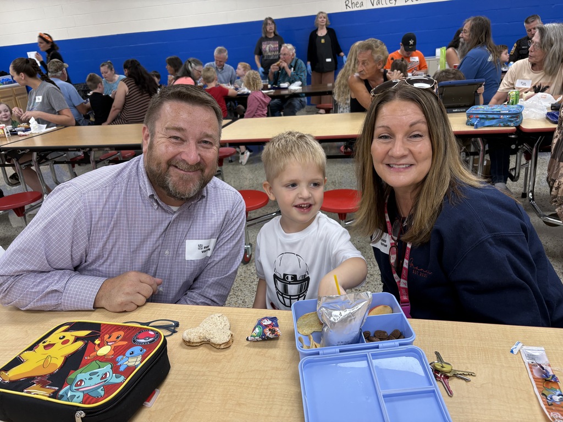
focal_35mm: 26
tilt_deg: -21.4
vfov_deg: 53.1
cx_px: 282
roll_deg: +6.7
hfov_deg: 67.3
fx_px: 423
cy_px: 211
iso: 80
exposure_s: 1/60
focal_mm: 5.96
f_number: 1.6
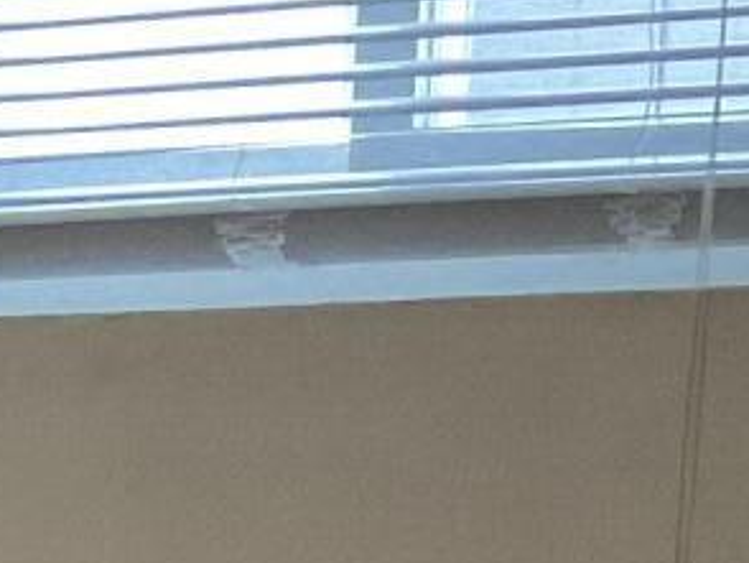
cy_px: 1085
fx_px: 4266
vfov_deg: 7.3
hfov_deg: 8.4
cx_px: -1506
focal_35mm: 197
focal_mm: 3
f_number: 1.8
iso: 100
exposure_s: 1/60
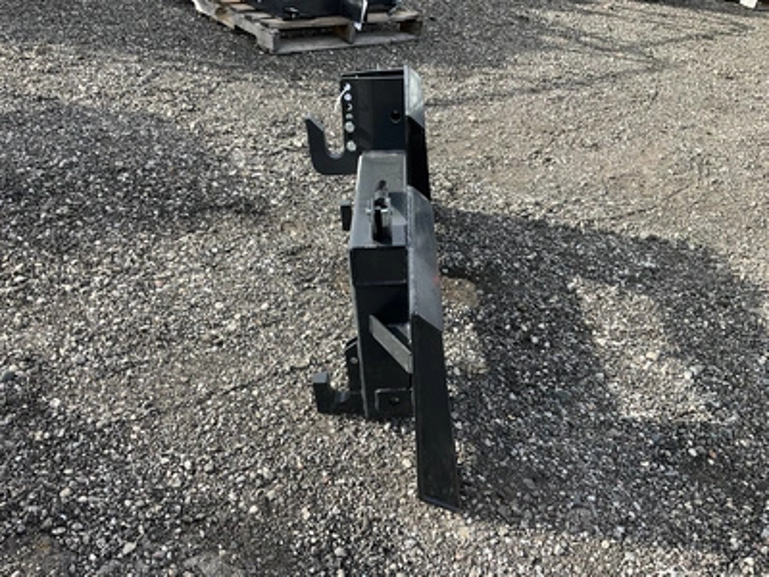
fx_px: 644
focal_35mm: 29
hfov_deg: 61.7
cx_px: 384
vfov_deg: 48.2
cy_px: 288
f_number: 1.8
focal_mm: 3
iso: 25
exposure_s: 1/442
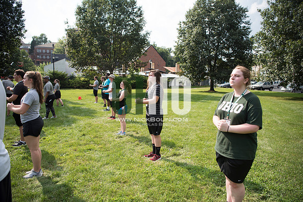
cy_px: 101
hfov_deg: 73.7
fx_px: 202
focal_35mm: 24
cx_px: 152
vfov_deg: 53.2
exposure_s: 1/2000
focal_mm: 24
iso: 200
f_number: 2.8
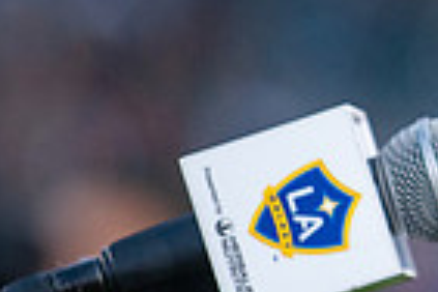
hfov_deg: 2.9
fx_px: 8735
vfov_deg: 1.9
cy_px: 71
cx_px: 646
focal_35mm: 718
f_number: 2.8
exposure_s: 1/1000
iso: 1600
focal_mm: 175
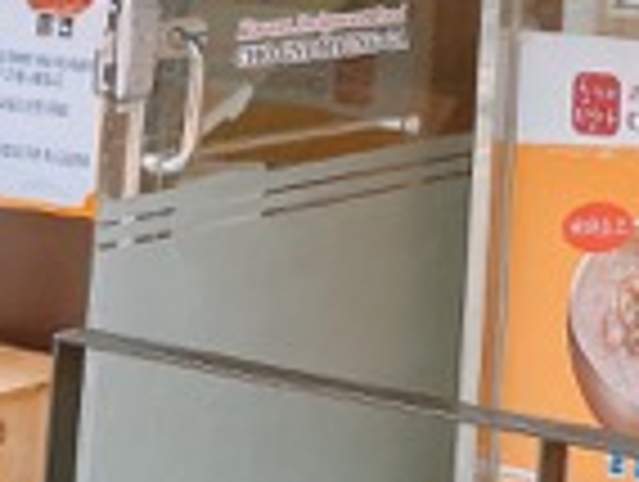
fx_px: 2163
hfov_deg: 15.7
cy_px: -532
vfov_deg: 11.3
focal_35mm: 117
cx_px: 904
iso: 50
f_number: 1.6
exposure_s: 1/237
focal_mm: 5.1
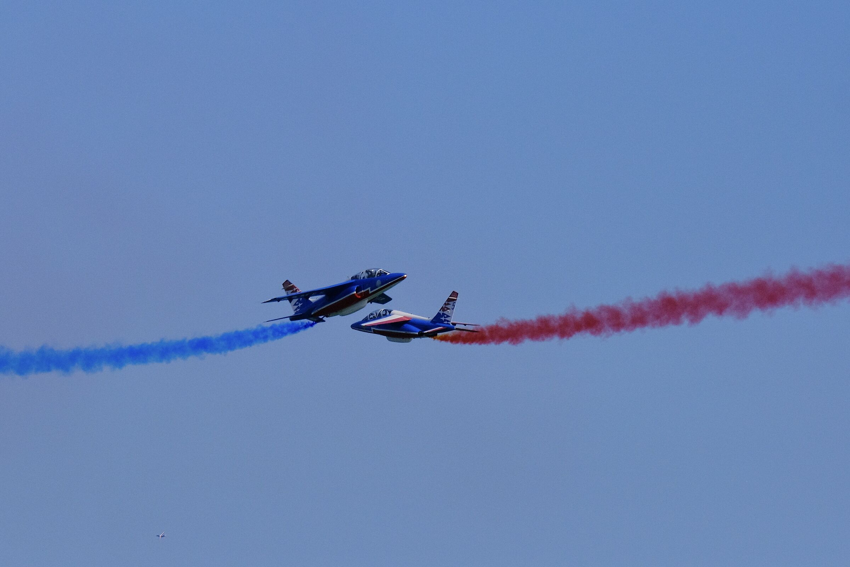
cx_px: 425
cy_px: 284
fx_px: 4320
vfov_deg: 7.5
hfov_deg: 11.2
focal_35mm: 183
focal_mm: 121.8
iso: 800
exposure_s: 1/6400
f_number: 7.1
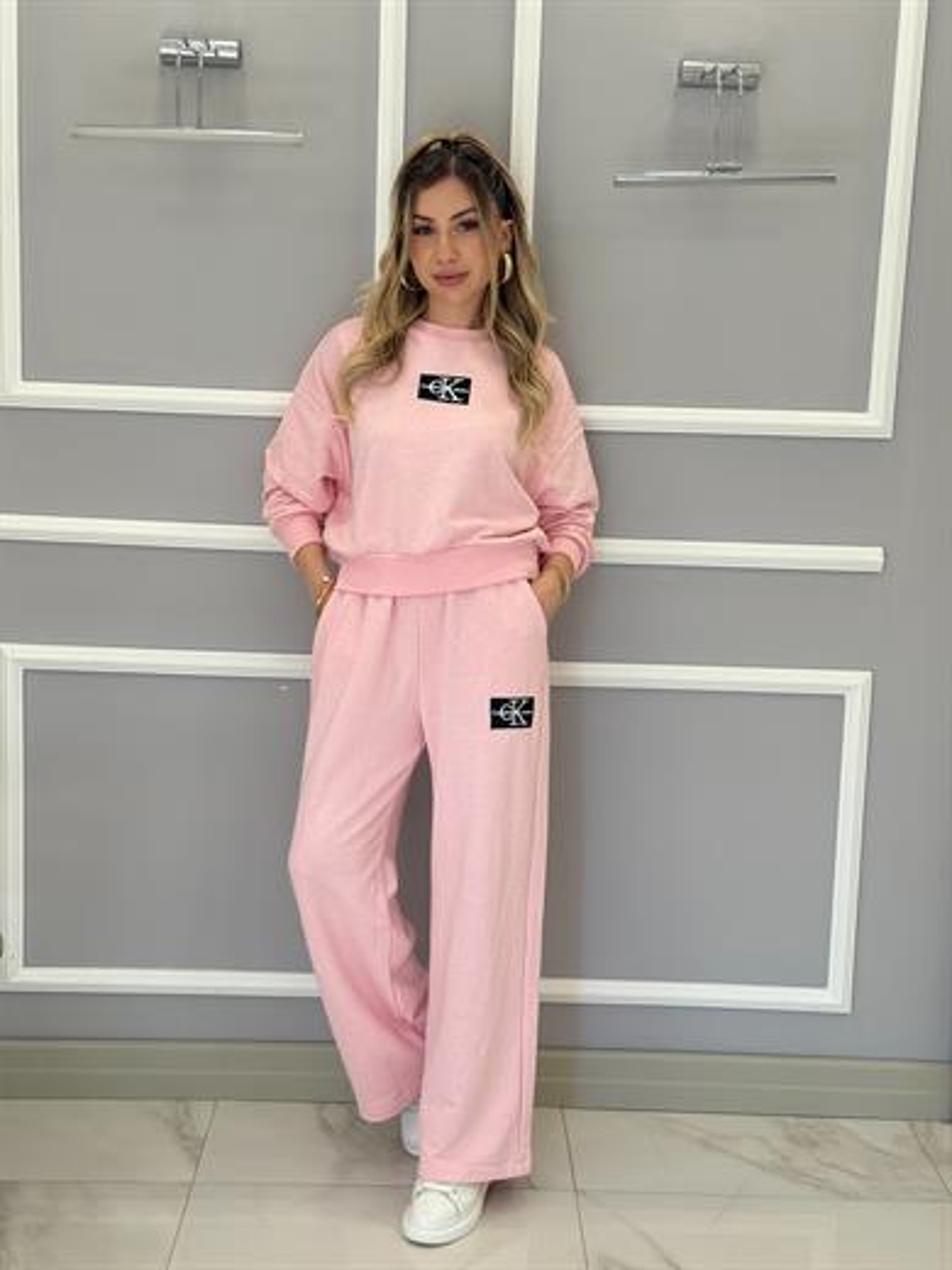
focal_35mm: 48
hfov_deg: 30.3
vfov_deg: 39.7
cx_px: 476
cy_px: 635
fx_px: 1760
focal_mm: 6.76
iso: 100
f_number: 1.78
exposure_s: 1/265
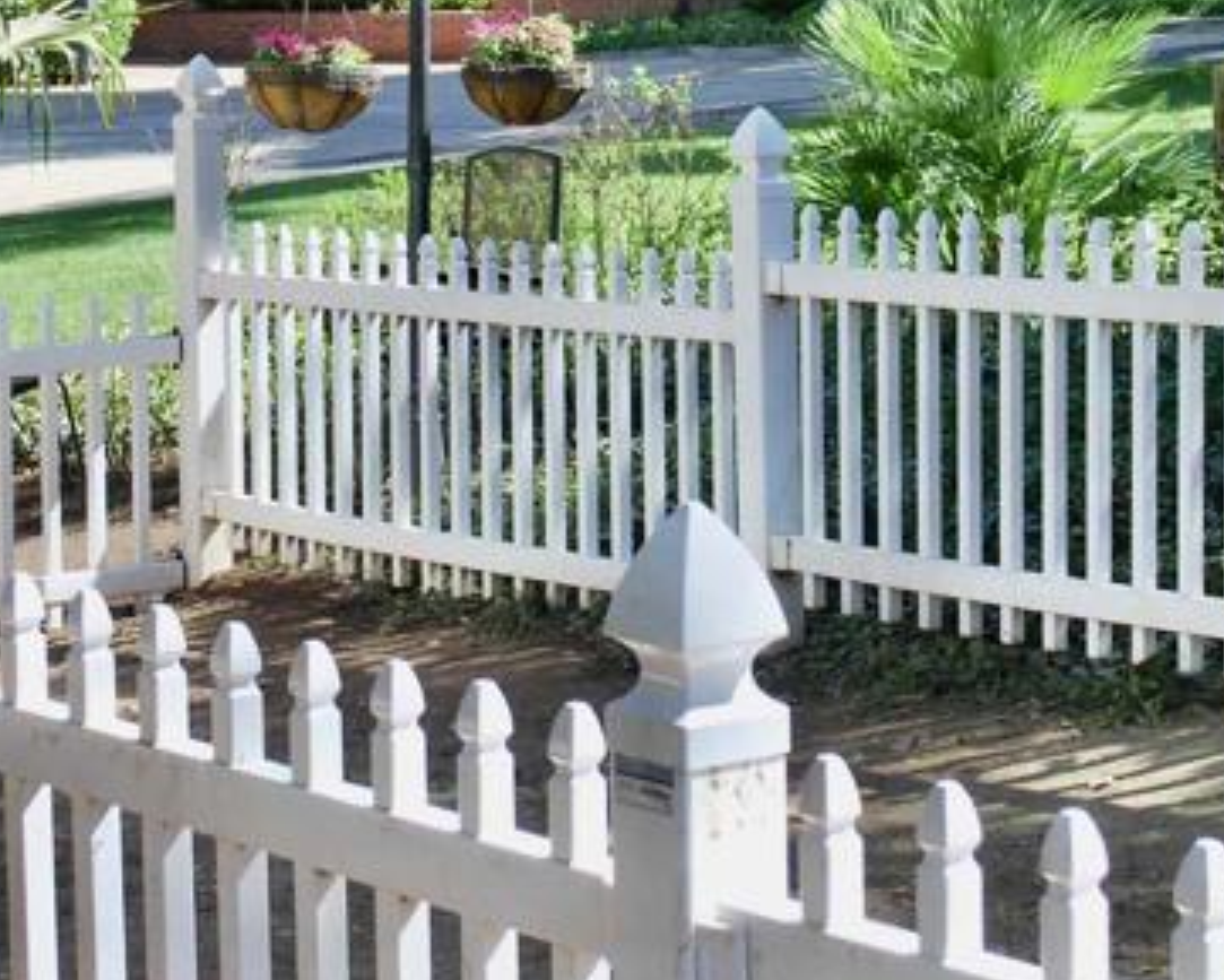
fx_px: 4348
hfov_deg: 16.0
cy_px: -12
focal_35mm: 120
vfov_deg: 12.7
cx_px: 570
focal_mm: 30
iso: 100
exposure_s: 1/125
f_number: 6.3
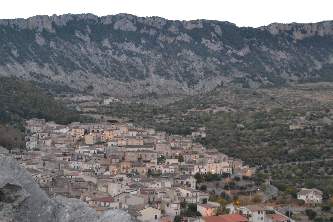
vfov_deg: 24.6
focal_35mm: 55
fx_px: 509
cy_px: 114
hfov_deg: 36.2
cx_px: 155
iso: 1100
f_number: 3.8
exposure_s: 1/60
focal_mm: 24
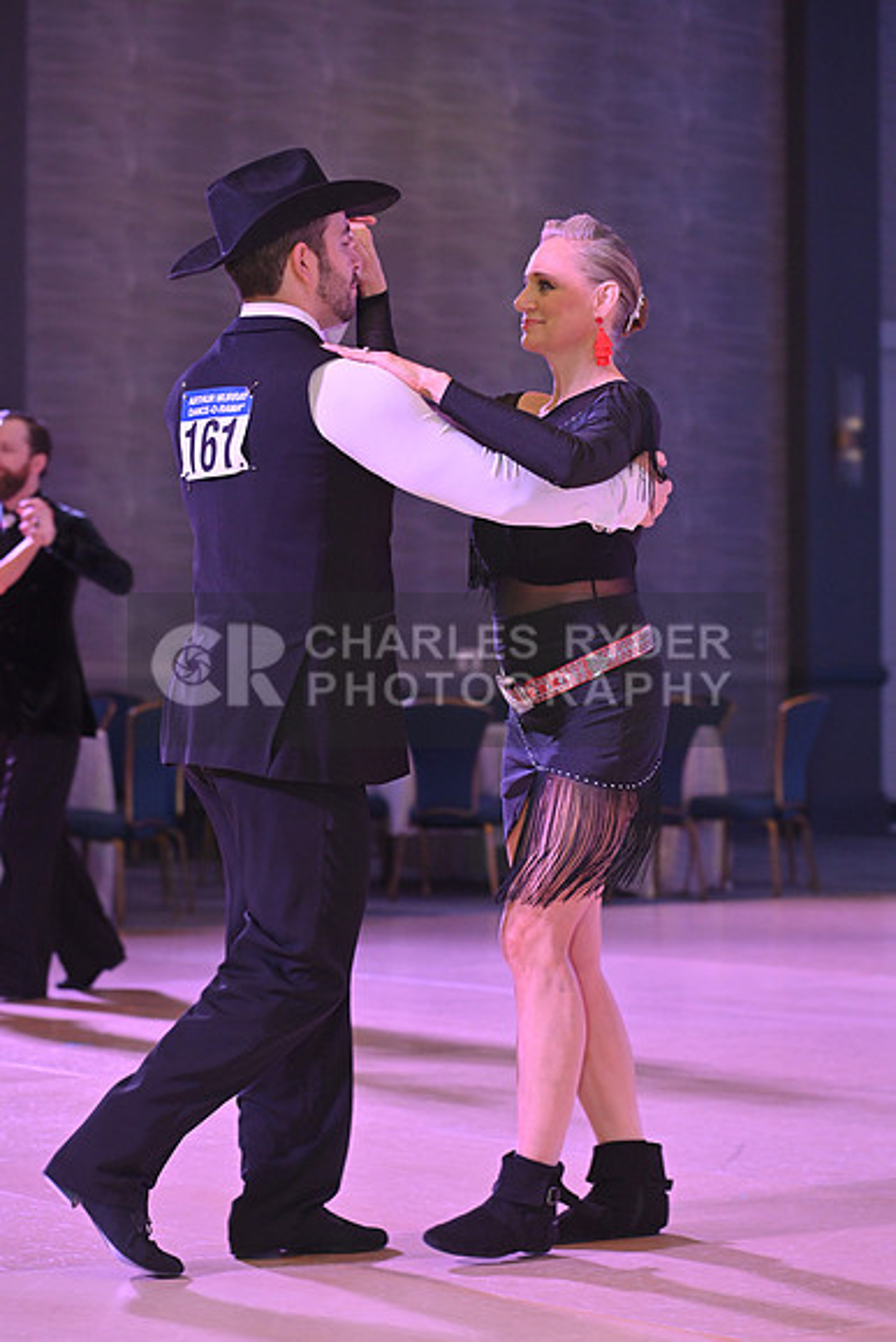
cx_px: 448
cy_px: 671
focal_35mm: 102
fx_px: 3805
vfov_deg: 20.0
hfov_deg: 13.4
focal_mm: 102
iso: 2200
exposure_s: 1/250
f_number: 5
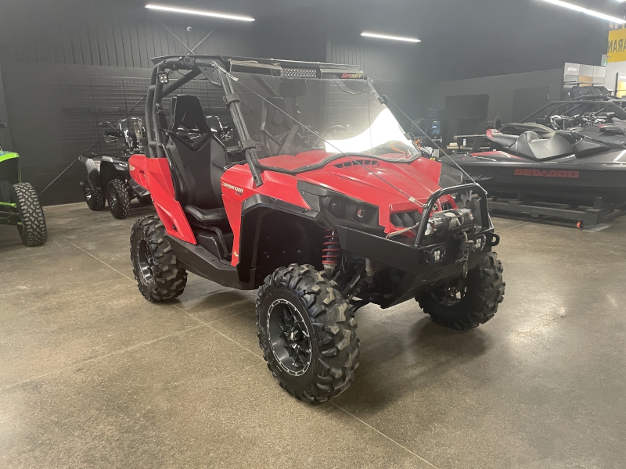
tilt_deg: -8.7
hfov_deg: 67.3
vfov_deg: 53.1
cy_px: 234
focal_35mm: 26
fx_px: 470
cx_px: 313
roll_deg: +0.7
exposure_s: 1/60
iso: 320
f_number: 1.6
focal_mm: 4.2
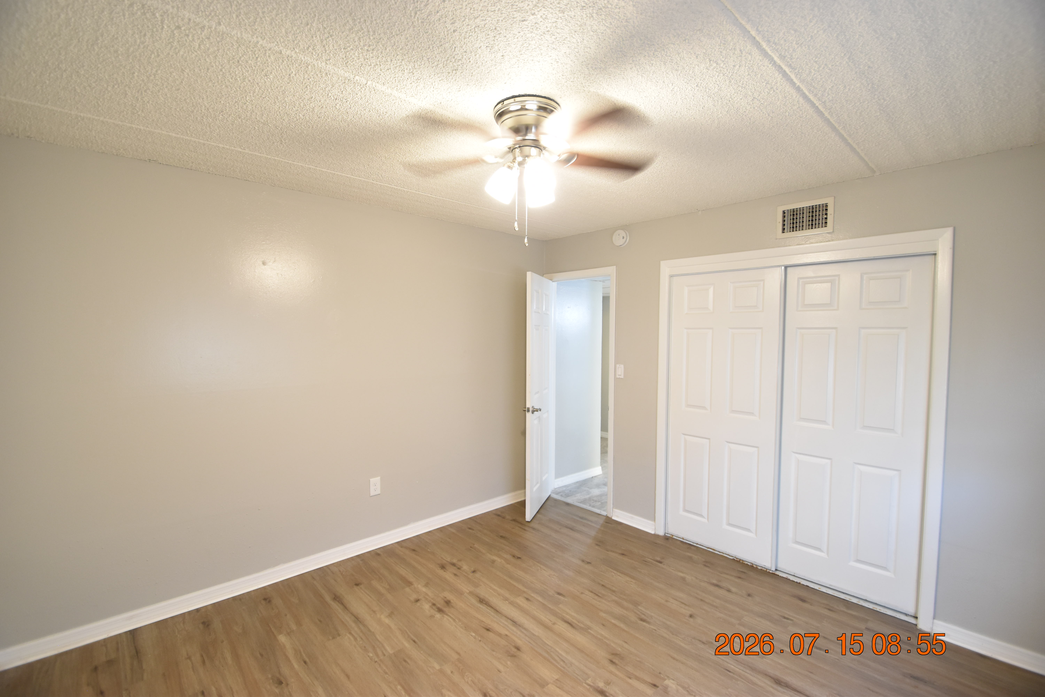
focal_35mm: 15
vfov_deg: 77.3
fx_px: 435
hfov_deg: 100.4
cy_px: 348
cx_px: 522
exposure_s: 1/20
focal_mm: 10
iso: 800
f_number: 3.5
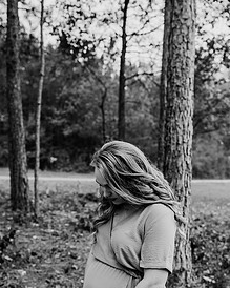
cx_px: 112
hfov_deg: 40.1
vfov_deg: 48.4
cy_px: 187
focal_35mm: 37
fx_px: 315
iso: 400
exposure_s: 1/250
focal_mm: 24
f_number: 2.5
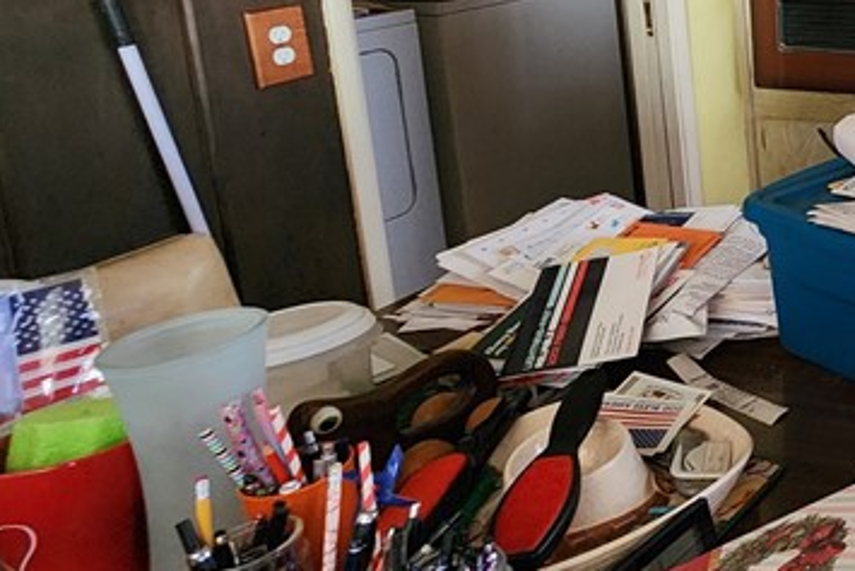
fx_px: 927
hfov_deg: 32.2
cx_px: 1190
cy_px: -2
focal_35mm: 39
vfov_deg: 31.6
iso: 320
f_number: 2.2
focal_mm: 2.2
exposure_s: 1/40
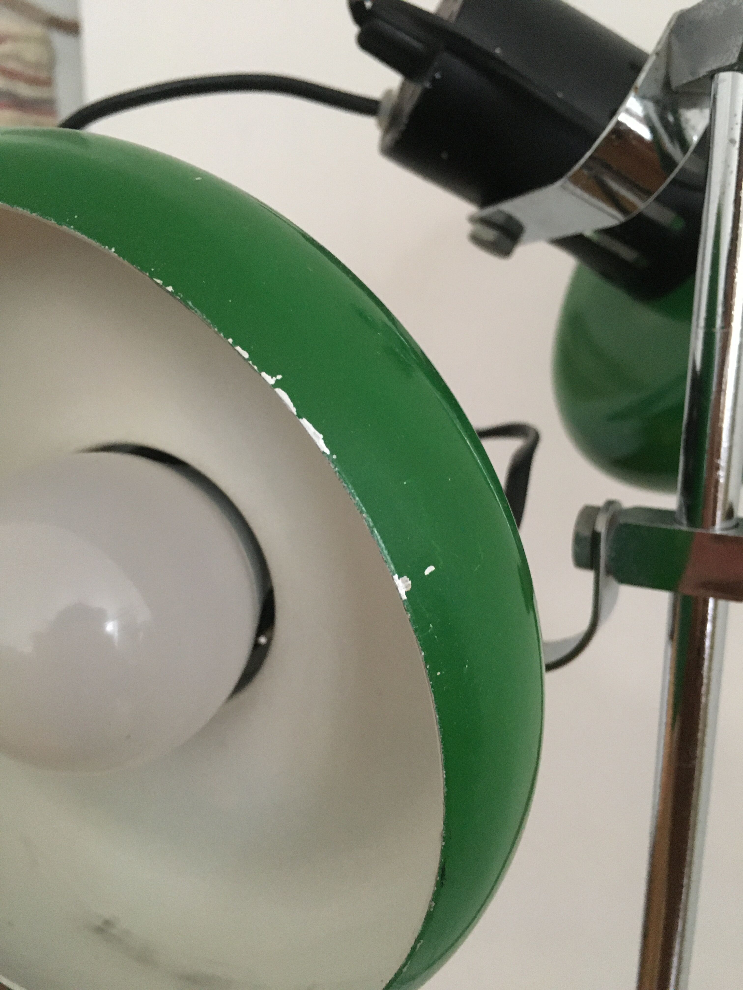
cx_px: 372
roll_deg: -0.1
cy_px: 495
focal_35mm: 29
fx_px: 830
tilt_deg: -13.7
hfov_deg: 48.2
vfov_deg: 61.7
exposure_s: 1/17
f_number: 2.2
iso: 200
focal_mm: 4.15
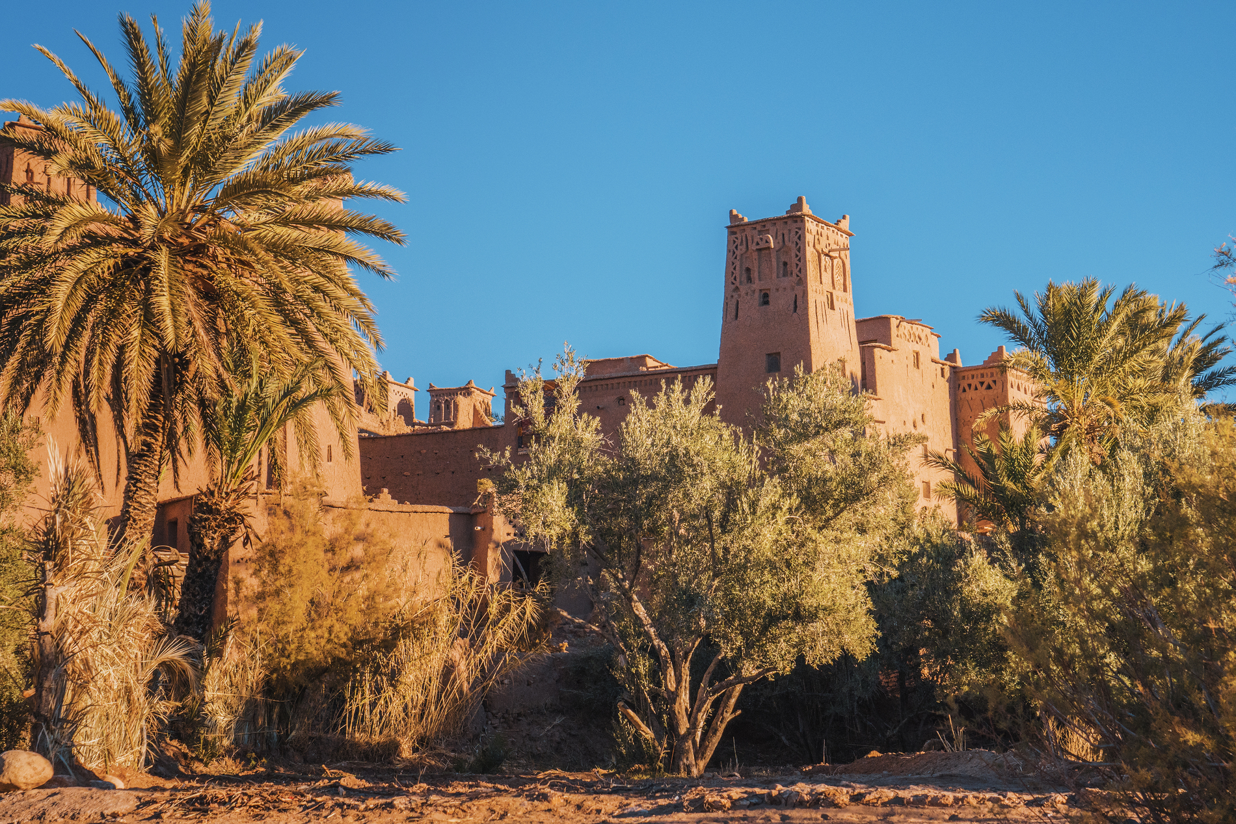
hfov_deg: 34.2
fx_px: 2009
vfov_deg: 23.2
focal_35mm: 58
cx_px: 618
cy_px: 412
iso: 800
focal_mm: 39
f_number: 6.3
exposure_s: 1/160
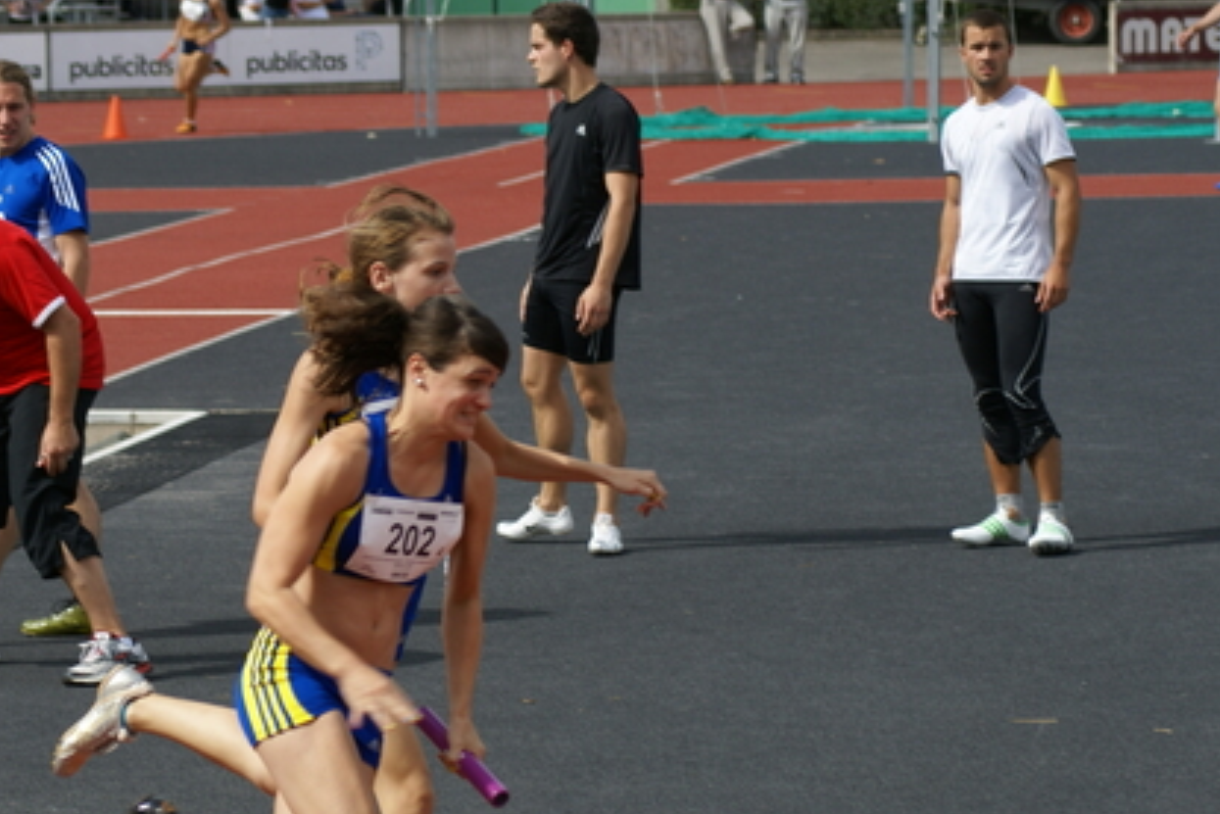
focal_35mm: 234
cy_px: 491
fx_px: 7932
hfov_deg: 8.8
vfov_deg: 5.9
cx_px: 491
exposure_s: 1/500
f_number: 5.6
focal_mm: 120
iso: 100
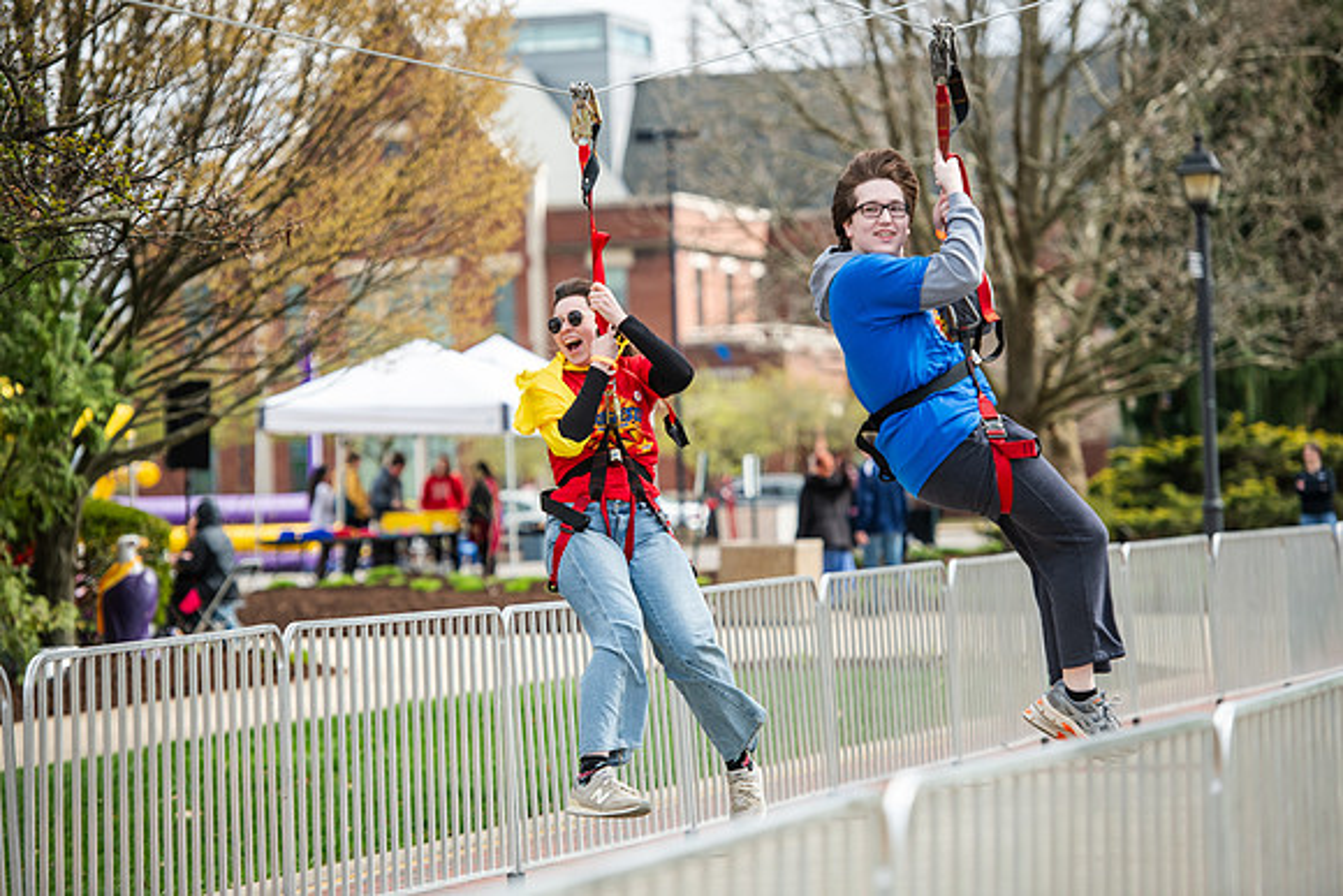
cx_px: 672
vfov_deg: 9.5
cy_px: 448
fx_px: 5410
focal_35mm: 145
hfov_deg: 14.2
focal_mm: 145
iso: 200
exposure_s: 1/1000
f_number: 3.5
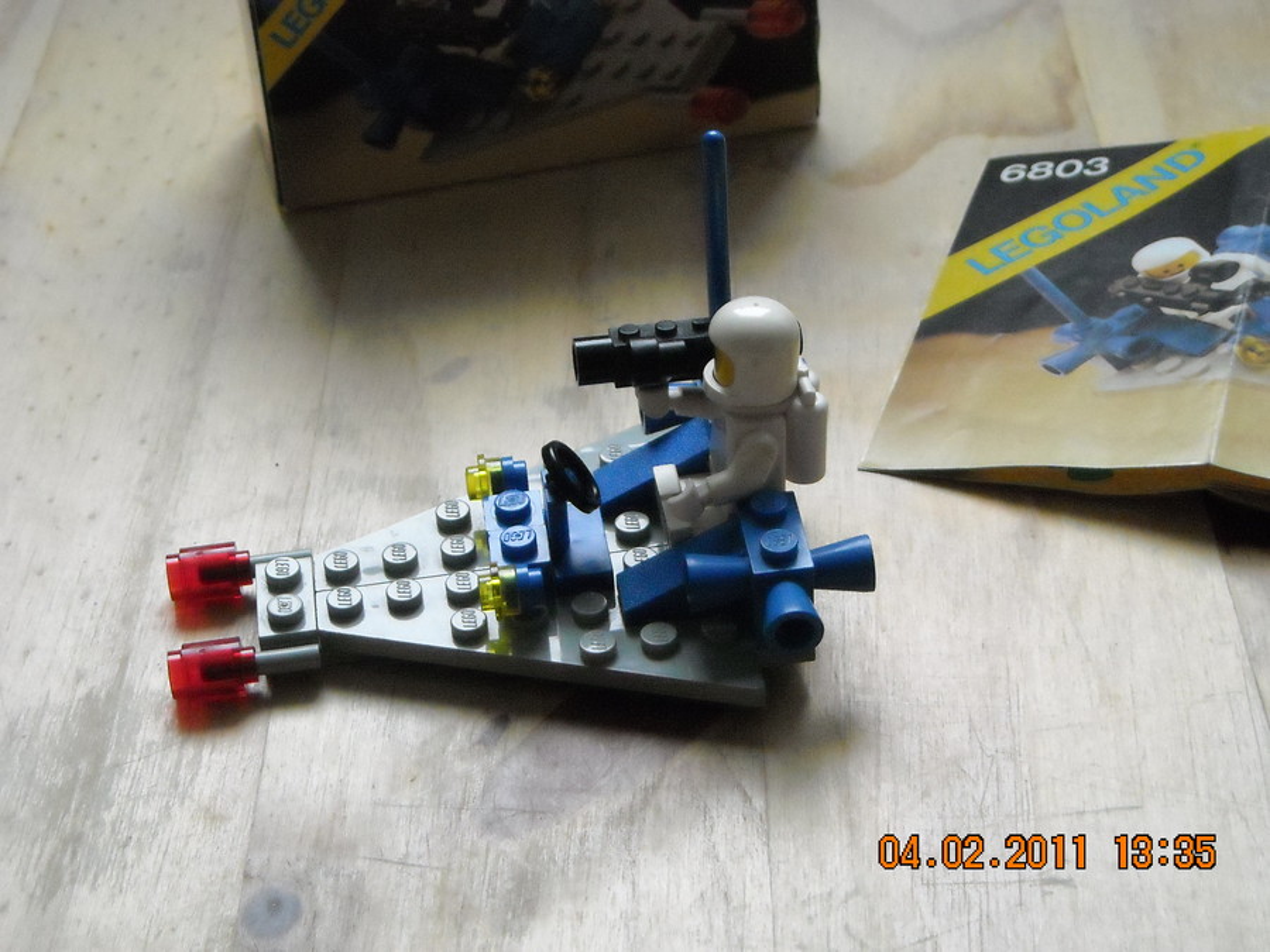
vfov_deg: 19.4
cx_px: 635
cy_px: 476
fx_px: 2788
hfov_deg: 25.7
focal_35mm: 76
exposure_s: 1/218
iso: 702
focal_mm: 12.3
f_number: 3.9
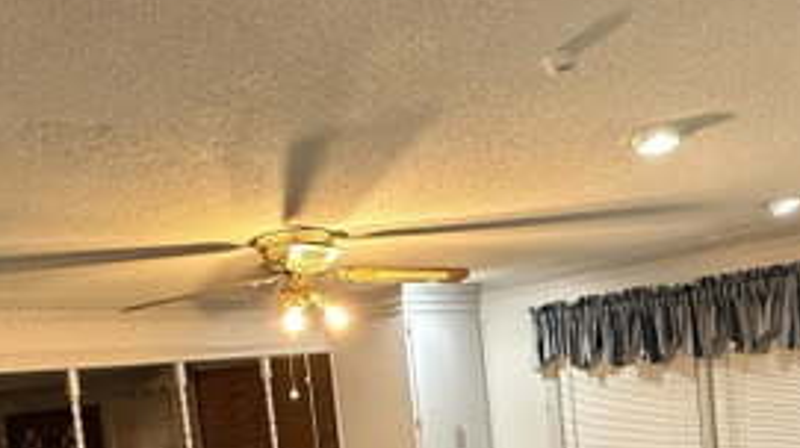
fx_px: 763
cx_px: 370
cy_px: 424
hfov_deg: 55.3
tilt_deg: -3.3
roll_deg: +6.0
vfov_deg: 30.9
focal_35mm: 36
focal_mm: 2.22
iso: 1000
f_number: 2.2
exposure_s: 1/60
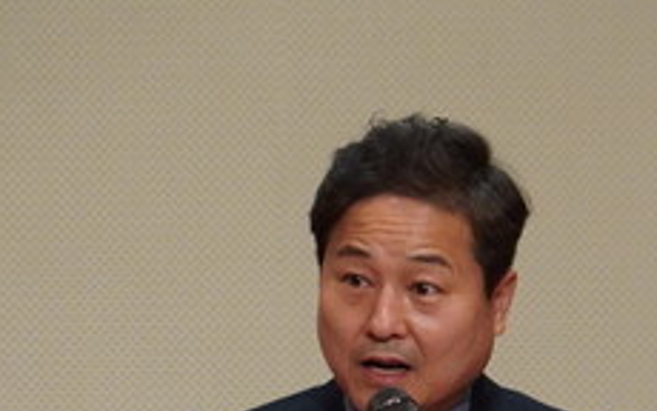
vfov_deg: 1.6
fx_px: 14278
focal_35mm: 797
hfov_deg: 2.6
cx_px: 394
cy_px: 539
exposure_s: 1/320
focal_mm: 200
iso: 5000
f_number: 6.3
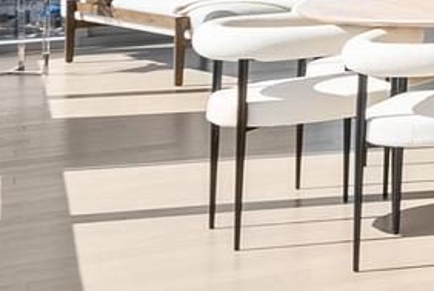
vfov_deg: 11.1
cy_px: -142
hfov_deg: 11.1
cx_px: 1296
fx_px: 1444
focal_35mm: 120
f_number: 11
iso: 200
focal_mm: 16.5
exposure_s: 1/20
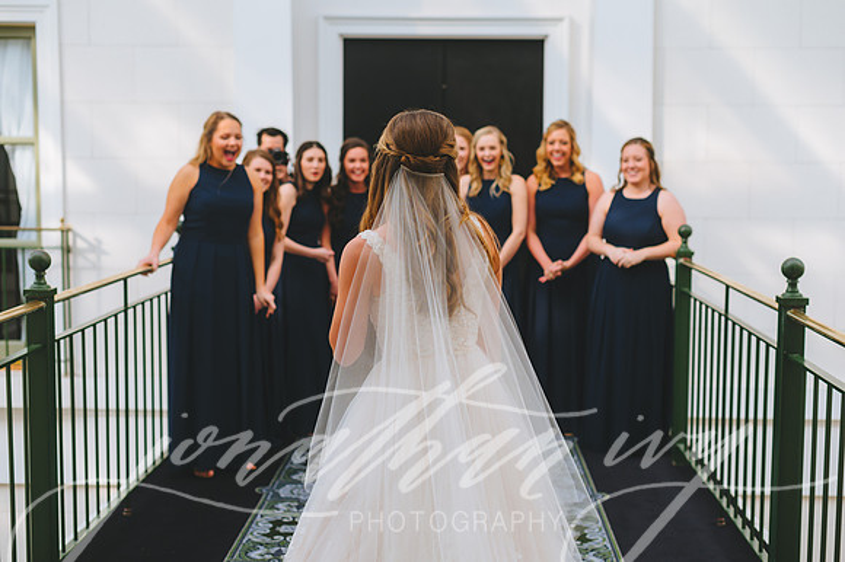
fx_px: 1173
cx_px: 422
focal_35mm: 50
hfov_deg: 39.6
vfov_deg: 27.0
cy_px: 281
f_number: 3.5
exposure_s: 1/400
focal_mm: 50
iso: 250
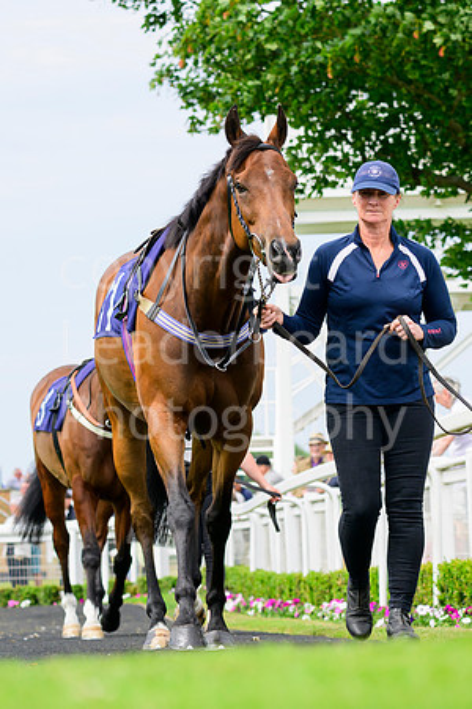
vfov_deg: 13.1
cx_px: 236
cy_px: 354
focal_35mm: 157
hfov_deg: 8.7
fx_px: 3087
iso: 400
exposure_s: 1/1000
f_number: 6.3
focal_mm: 105
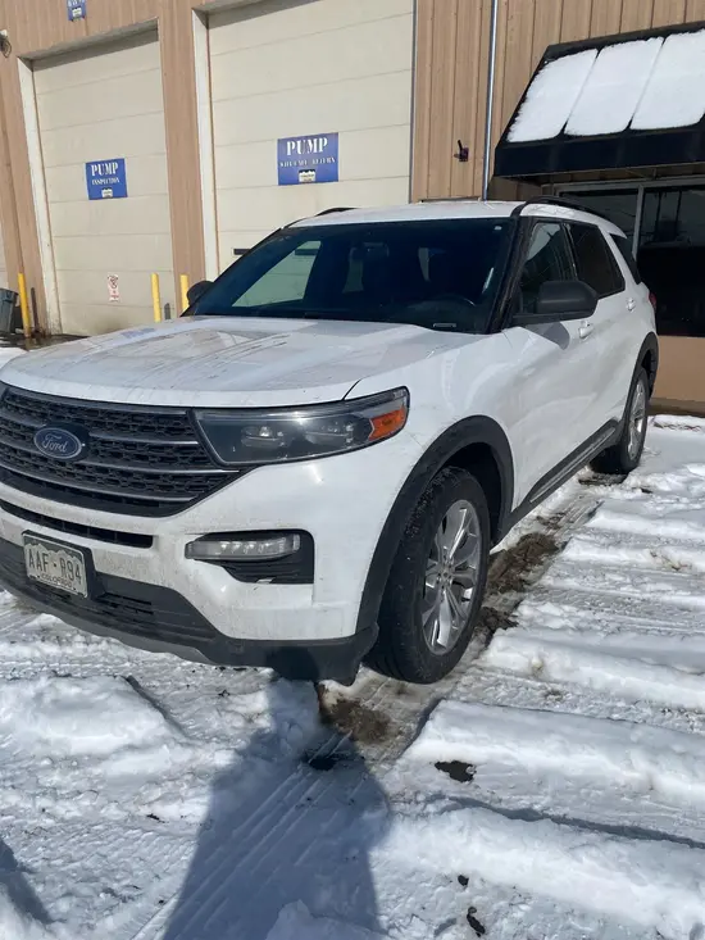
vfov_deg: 67.3
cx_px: 352
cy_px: 470
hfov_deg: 53.1
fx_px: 706
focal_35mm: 26
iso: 32
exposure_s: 1/12658
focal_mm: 4.25
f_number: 1.8
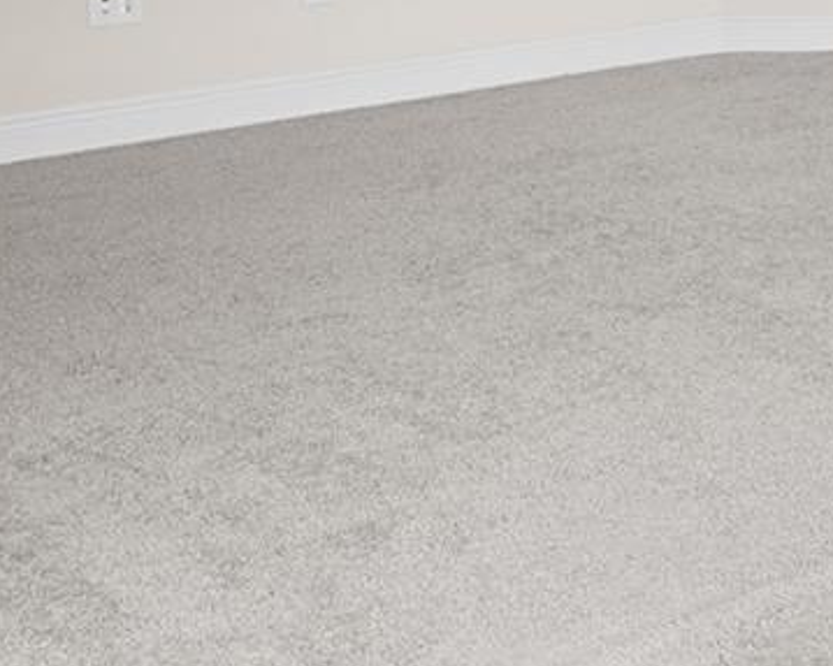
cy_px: -232
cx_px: 1348
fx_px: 1651
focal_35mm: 67
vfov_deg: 20.5
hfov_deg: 21.9
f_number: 8
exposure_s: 1/1.25
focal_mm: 16
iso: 200
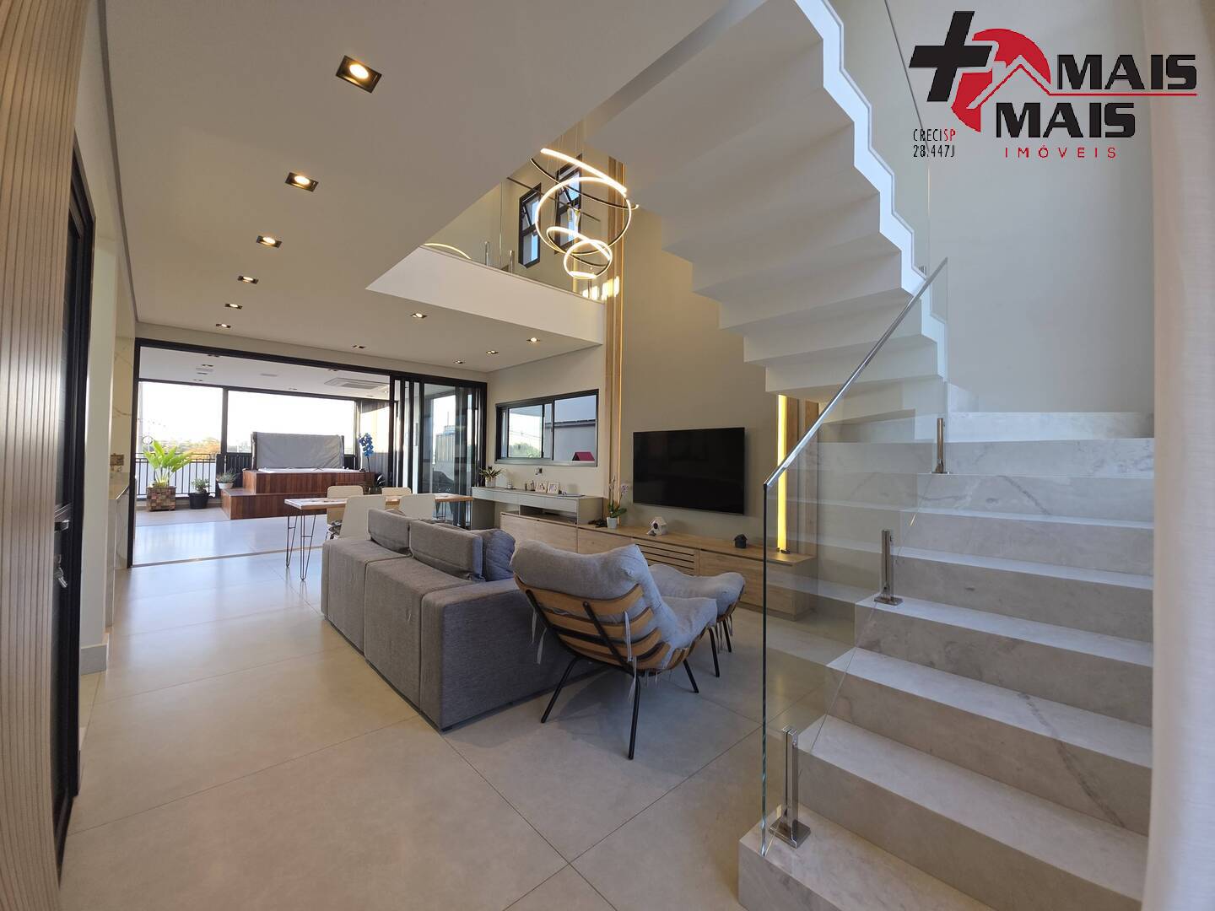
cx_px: 608
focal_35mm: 13
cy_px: 456
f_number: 1.9
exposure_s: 1/120
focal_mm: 2.2
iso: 64
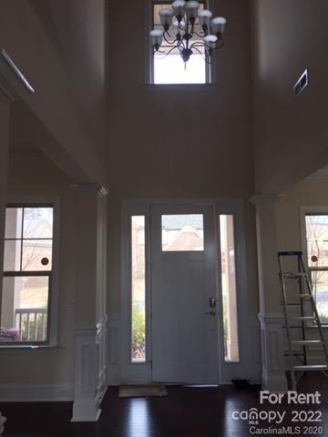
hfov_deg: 48.2
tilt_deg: +7.4
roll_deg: +1.0
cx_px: 164
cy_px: 218
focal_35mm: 29
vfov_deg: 61.7
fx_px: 366
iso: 32
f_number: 2.2
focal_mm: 4.15
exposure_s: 1/60
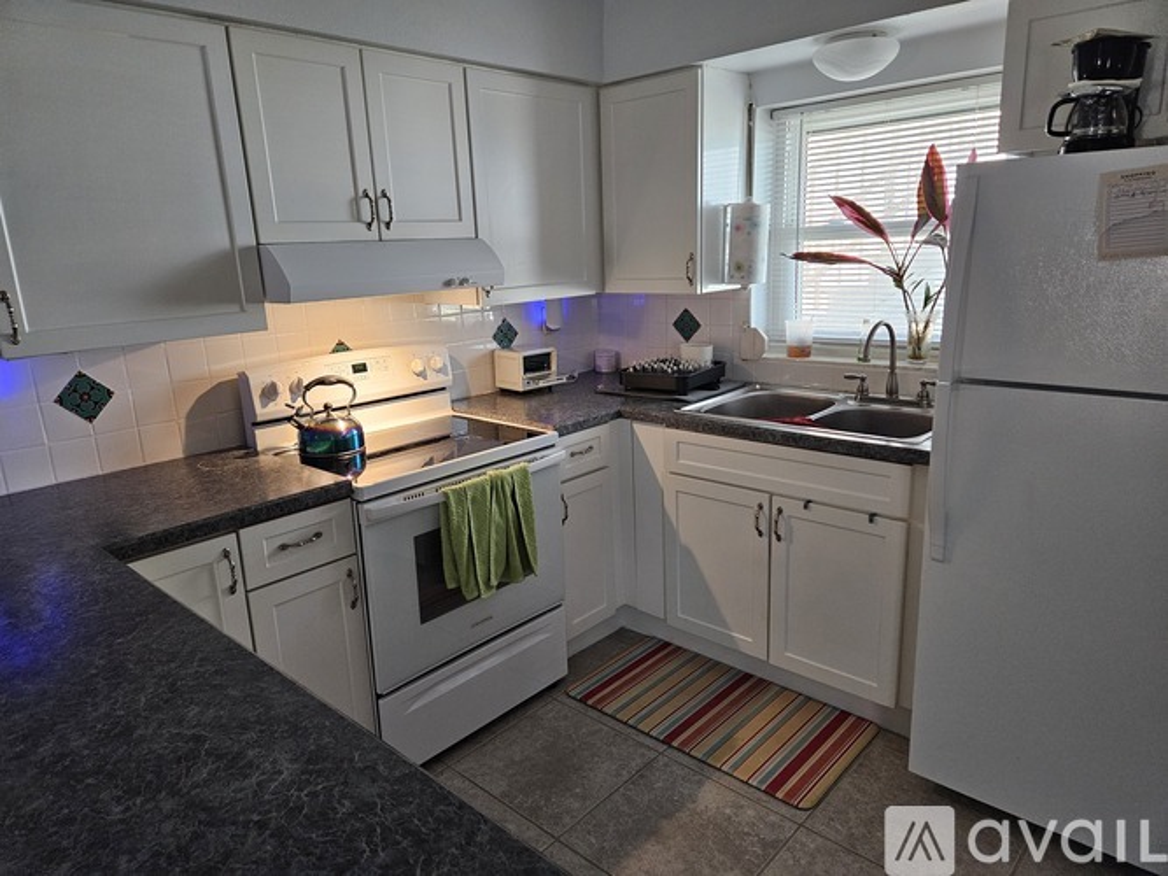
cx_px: 584
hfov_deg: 73.9
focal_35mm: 23
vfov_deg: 58.9
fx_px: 776
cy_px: 438
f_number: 1.8
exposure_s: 1/120
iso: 500
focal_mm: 5.4
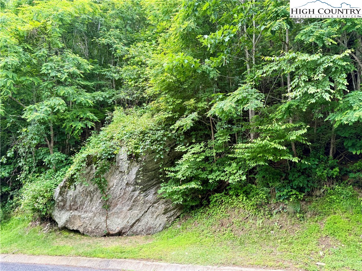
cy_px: 136
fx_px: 251
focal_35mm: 24
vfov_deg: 56.8
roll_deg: -5.3
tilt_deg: +10.3
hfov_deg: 71.6
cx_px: 181
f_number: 1.78
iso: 100
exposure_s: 1/121
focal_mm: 6.76
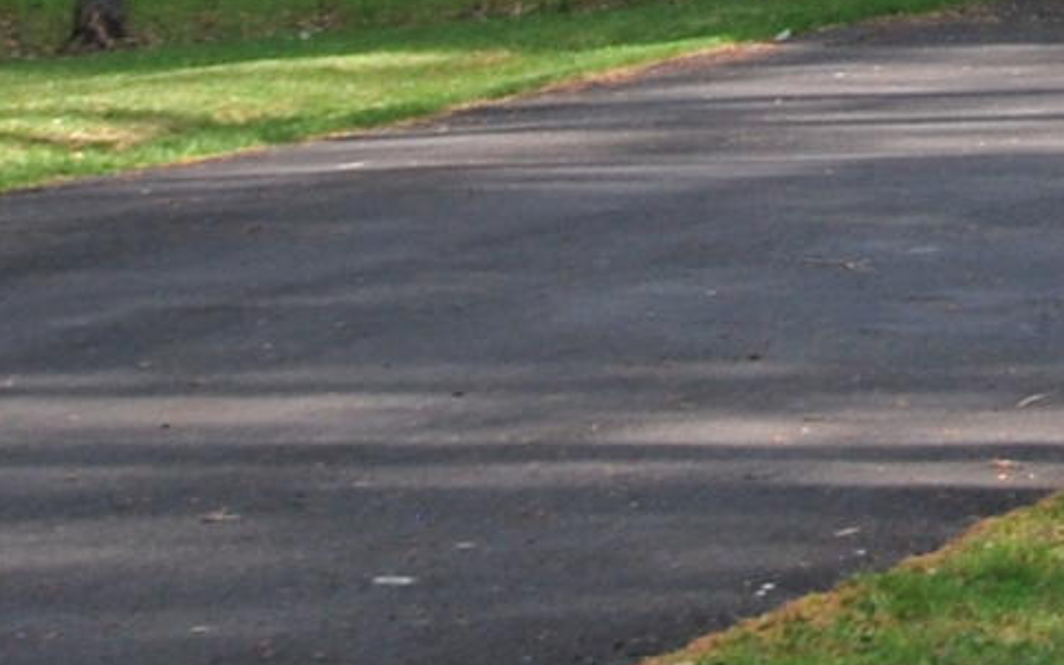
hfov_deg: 10.0
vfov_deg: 6.7
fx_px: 5510
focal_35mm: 190
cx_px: 2276
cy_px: -691
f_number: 6.3
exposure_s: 1/160
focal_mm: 20
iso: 100
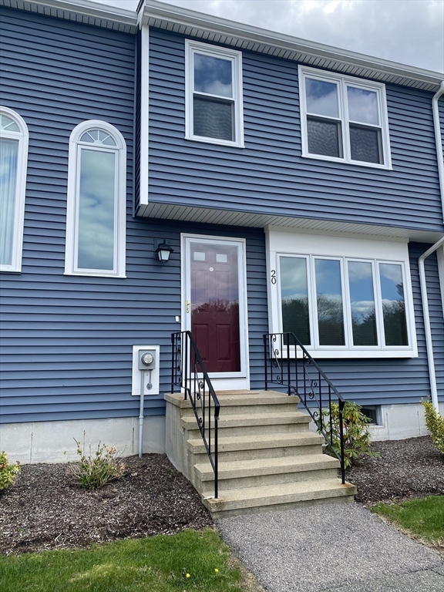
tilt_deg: +9.7
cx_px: 222
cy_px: 296
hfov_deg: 53.1
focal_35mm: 26
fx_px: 445
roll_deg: +0.5
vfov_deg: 67.3
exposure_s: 1/1035
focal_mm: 4.25
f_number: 1.8
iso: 32
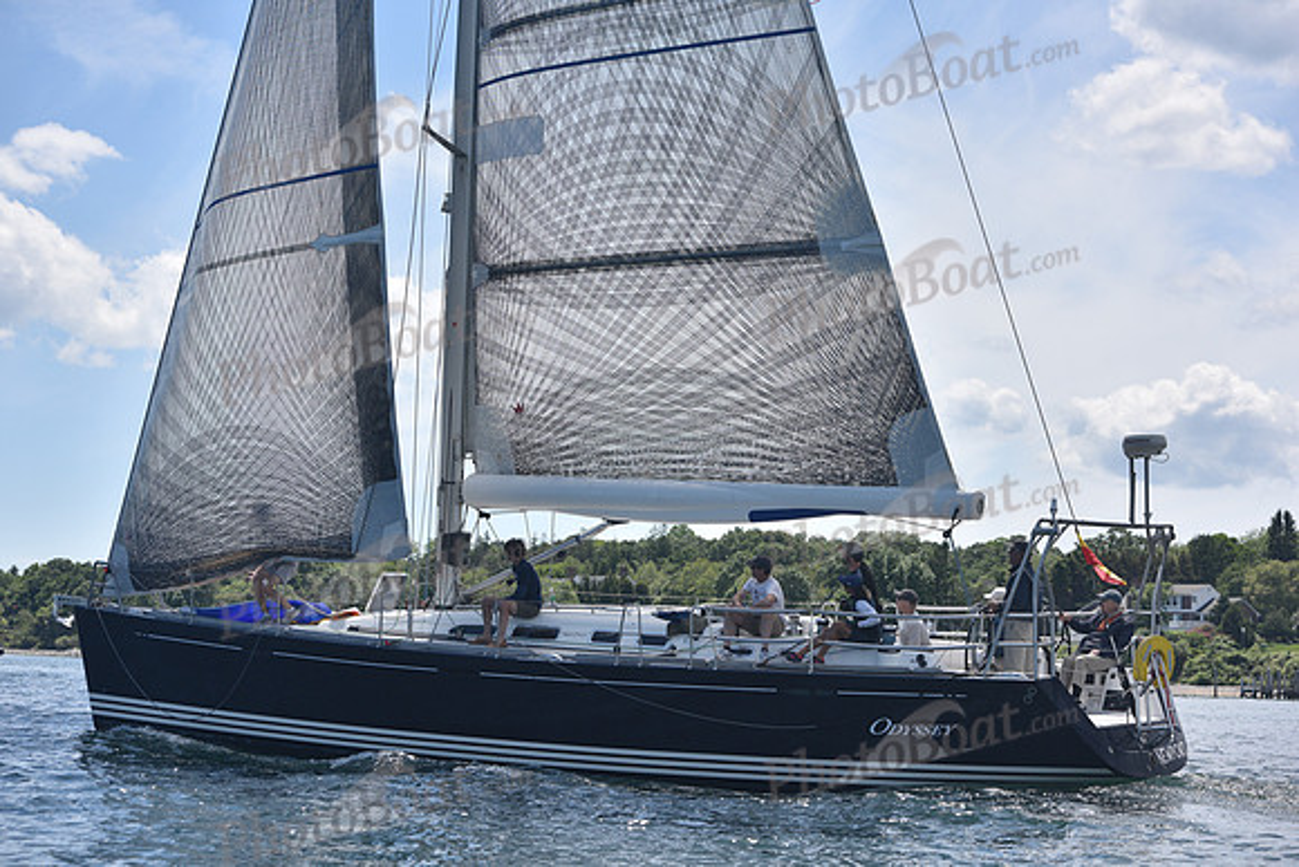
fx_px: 2526
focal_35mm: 70
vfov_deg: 19.5
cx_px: 650
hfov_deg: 28.8
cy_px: 434
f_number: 5.6
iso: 320
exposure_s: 1/800
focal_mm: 70
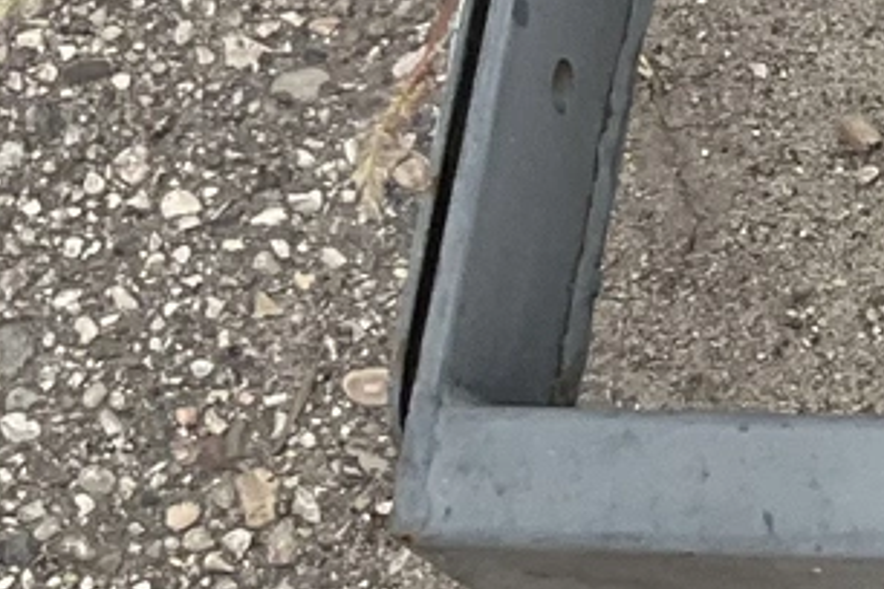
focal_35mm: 197
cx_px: 2314
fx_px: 4837
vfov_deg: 6.9
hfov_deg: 9.1
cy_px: -58
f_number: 1.8
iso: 25
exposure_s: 1/842
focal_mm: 3
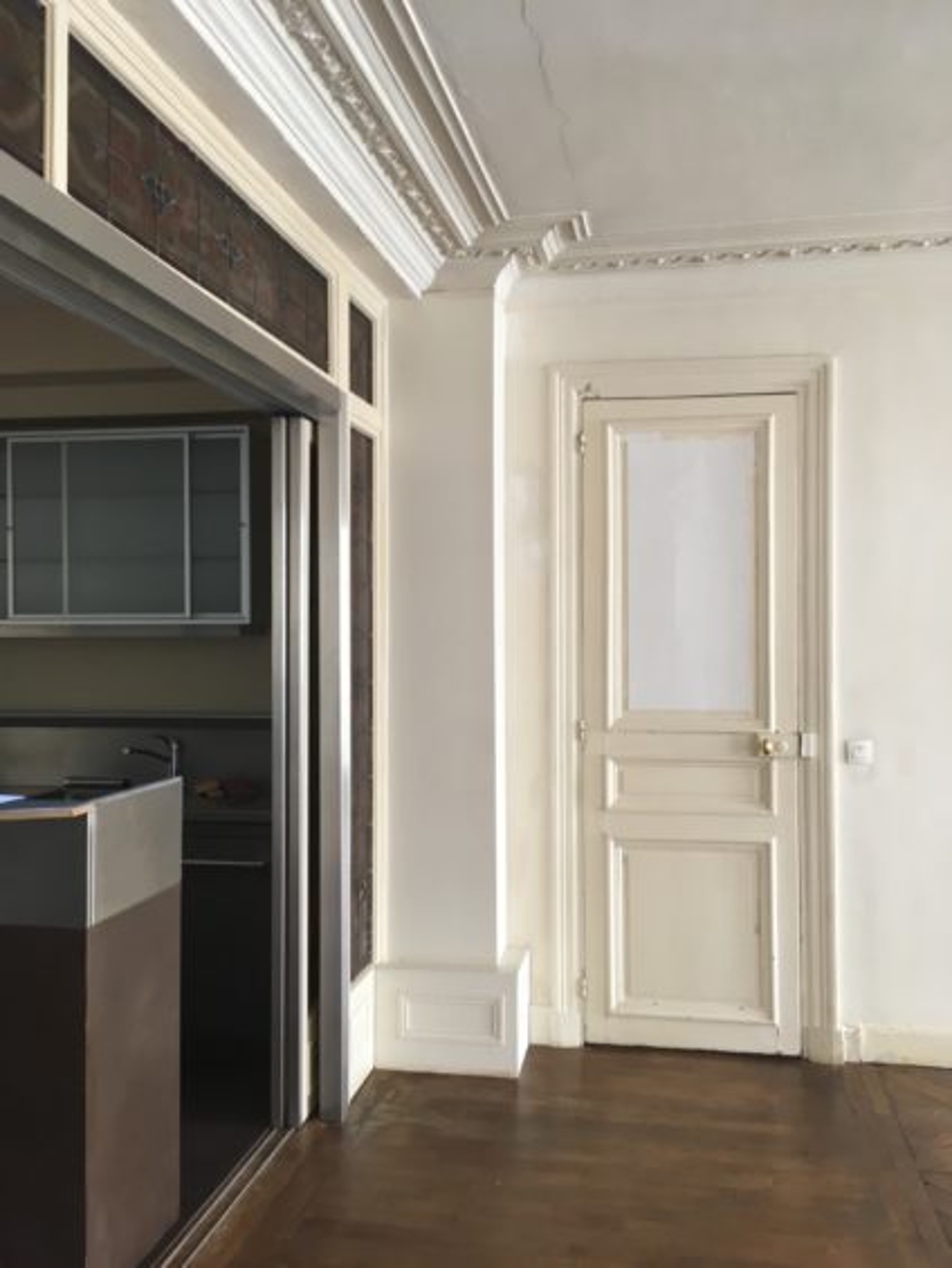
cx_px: 476
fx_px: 1063
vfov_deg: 61.6
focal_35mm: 29
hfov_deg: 48.2
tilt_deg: +0.2
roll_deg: +2.4
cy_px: 634
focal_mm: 4.15
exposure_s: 1/33
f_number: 2.2
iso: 64
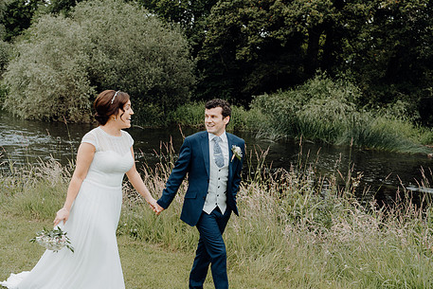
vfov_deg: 28.6
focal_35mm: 47
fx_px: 565
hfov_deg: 41.8
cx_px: 191
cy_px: 177
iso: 125
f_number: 5
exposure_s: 1/200
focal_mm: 37
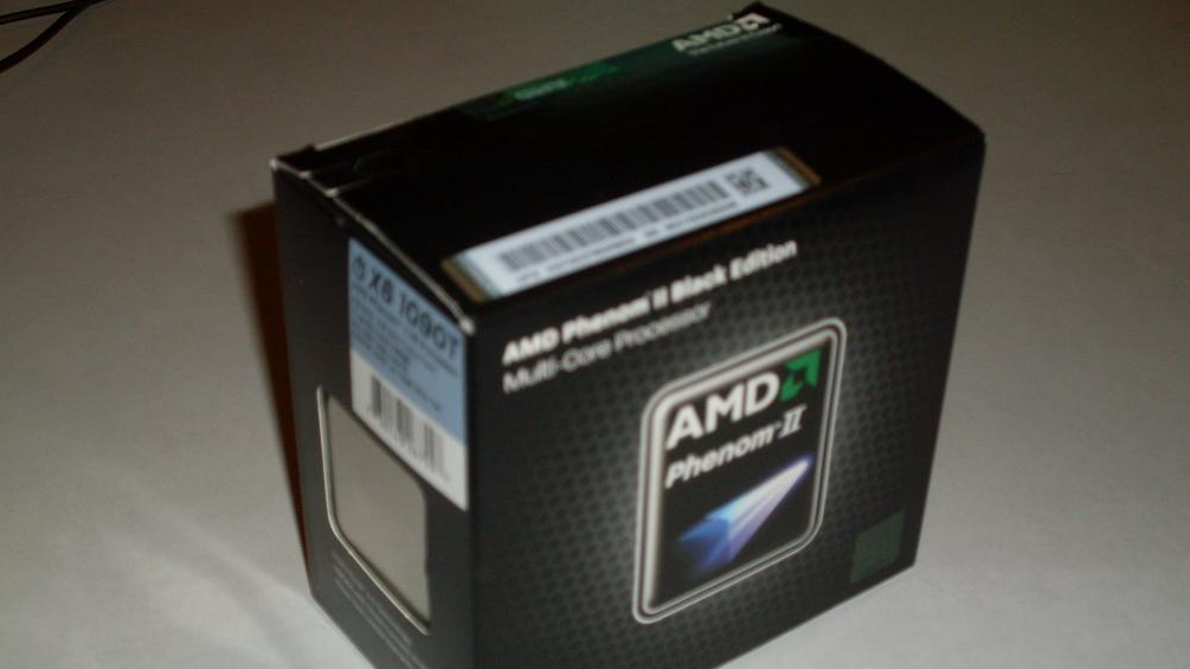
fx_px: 2082
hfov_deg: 31.9
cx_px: 592
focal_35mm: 66
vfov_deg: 18.2
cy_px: 406
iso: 100
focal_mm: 9.9
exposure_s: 1/45
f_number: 3.4
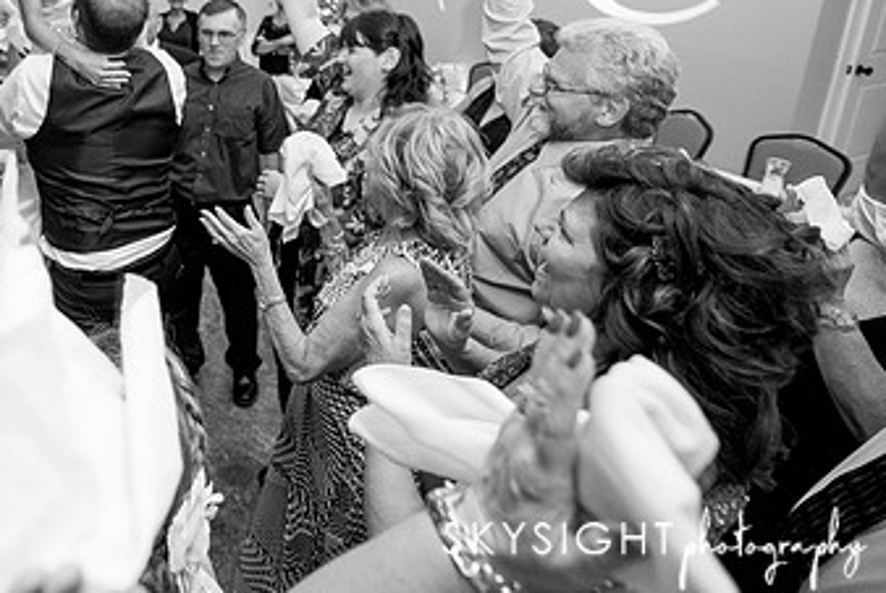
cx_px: 142
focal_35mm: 24
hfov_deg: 65.0
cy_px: 96
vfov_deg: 49.2
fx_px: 591
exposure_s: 1/60
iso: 1250
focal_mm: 14
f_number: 2.8
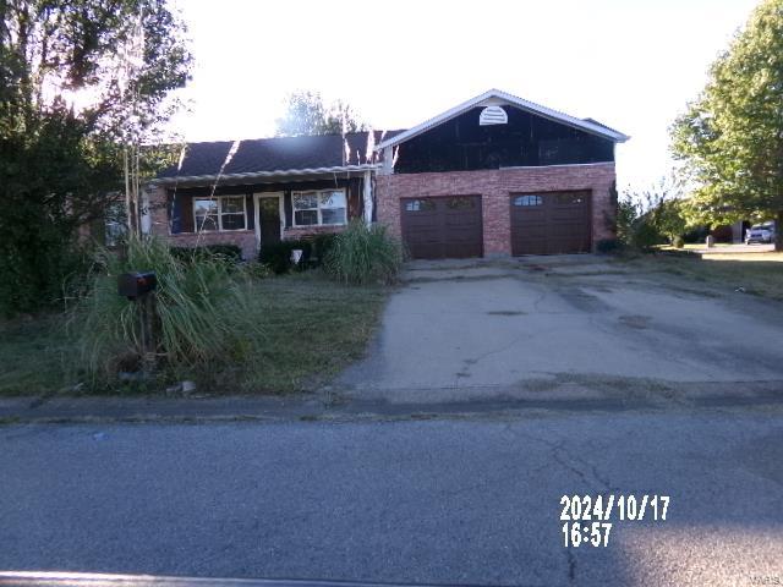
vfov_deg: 56.8
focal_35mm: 24
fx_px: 543
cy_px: 294
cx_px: 392
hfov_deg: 71.6
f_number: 3.7
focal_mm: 4.3
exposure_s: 1/160
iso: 100
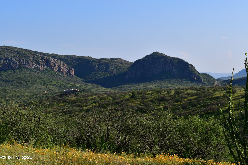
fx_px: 565
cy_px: 82
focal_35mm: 82
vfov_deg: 16.7
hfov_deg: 24.8
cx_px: 124
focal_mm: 55
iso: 800
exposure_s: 1/1000
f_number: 13
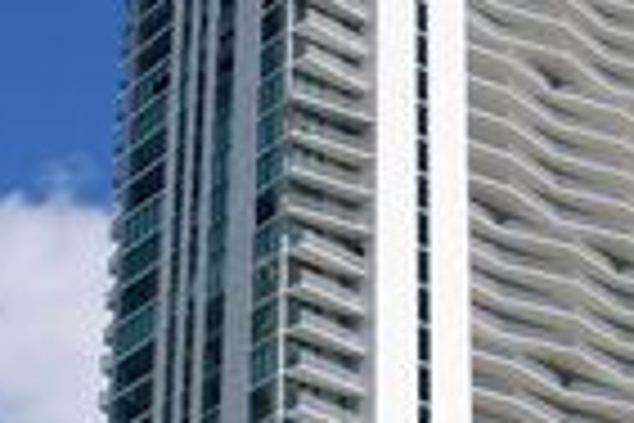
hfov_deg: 17.3
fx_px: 2060
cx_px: 517
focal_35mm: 117
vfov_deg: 11.7
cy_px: 320
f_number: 3.8
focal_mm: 22
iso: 100
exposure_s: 1/1000
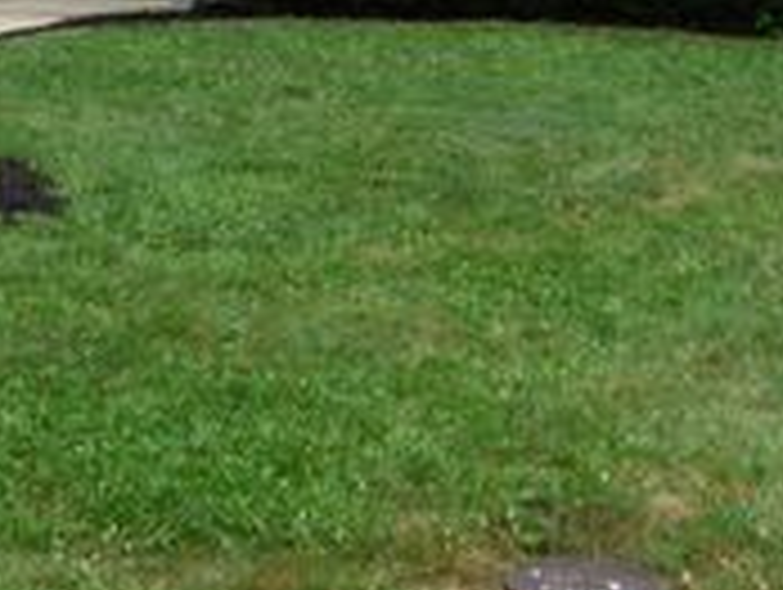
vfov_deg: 12.7
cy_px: -223
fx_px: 2537
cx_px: 81
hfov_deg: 17.3
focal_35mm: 112
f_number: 3.5
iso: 100
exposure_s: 1/640
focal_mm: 6.8
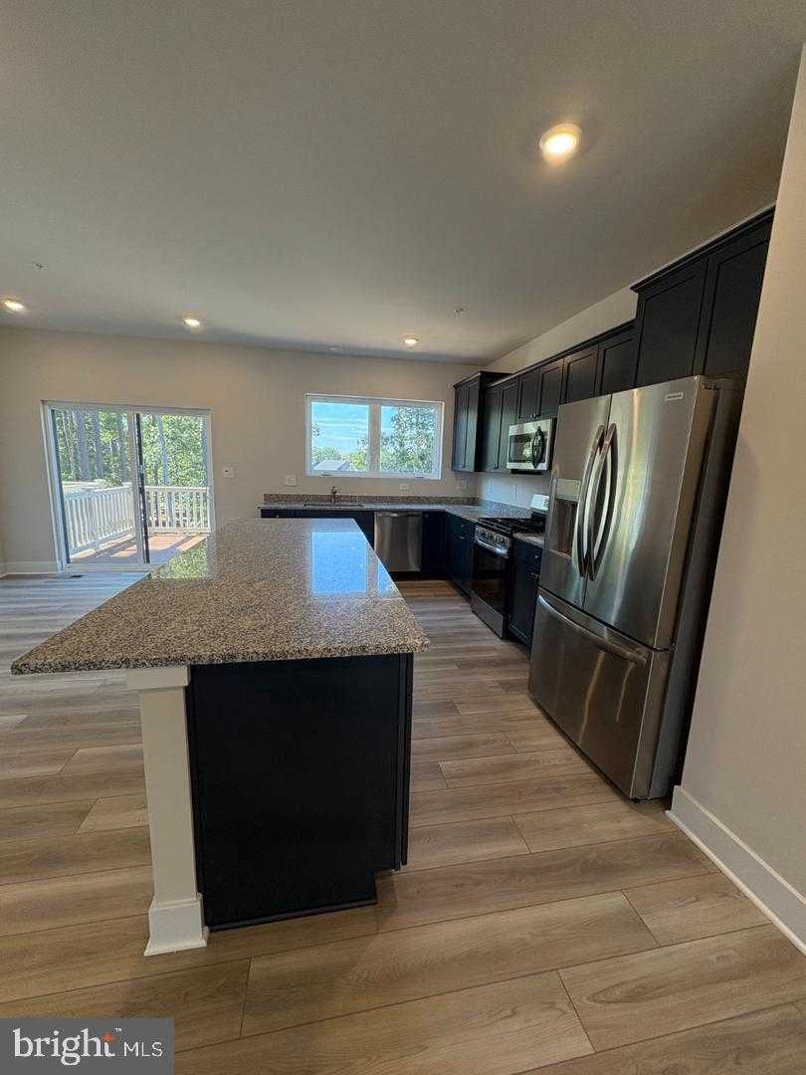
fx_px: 435
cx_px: 403
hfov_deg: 85.7
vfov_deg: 102.1
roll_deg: -1.9
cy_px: 538
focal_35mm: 14
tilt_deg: -8.1
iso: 160
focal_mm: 2.22
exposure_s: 1/120
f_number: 2.2
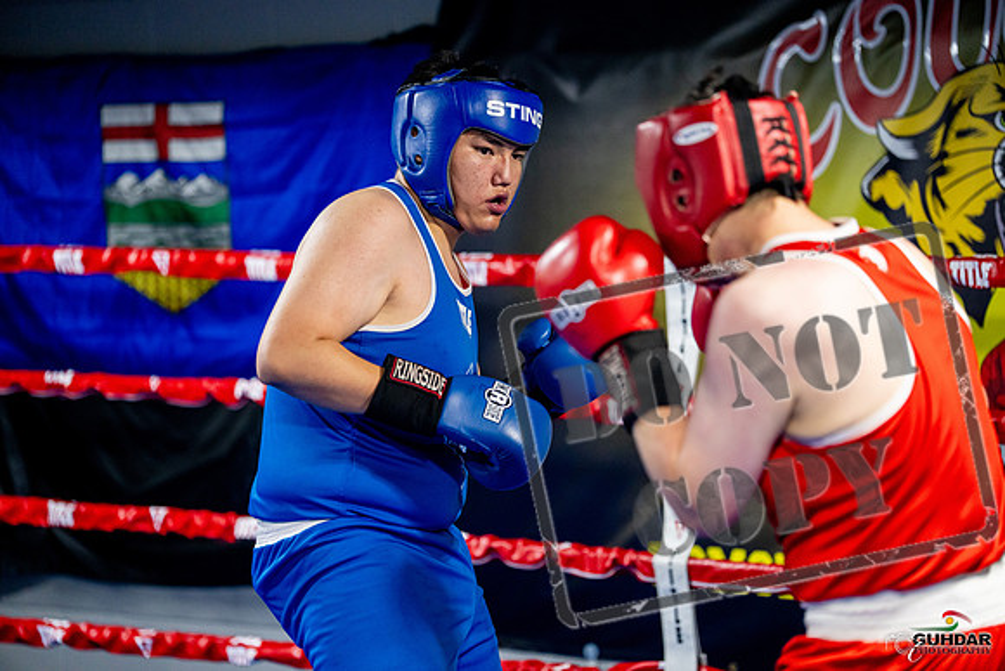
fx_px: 2792
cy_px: 336
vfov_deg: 13.7
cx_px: 502
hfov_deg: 20.4
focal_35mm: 100
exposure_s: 1/1000
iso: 4000
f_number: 2
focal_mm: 100
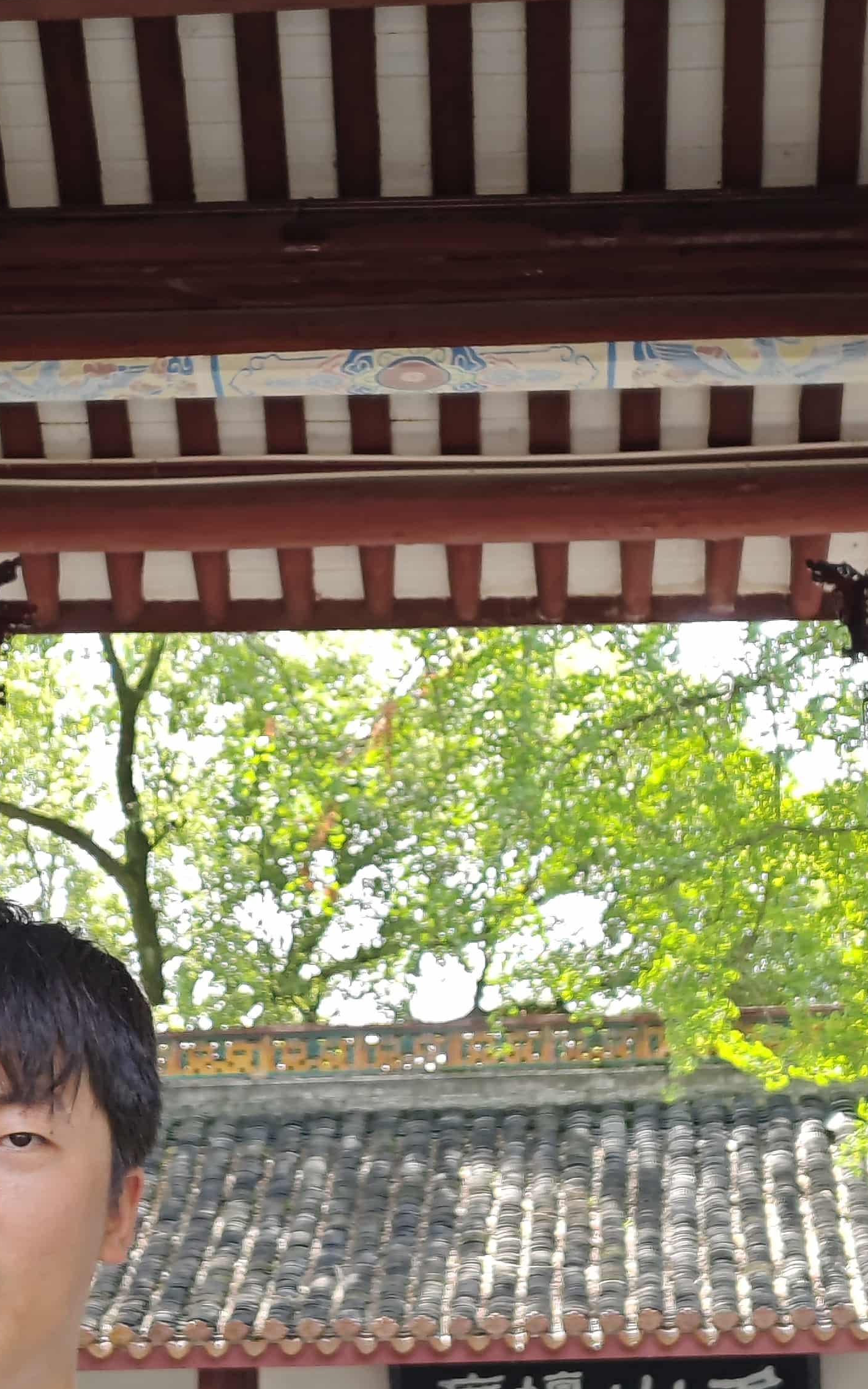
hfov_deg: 14.8
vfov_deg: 23.6
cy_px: 728
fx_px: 3332
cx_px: 354
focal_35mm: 88
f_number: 1.88
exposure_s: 1/133
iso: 94
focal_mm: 5.56
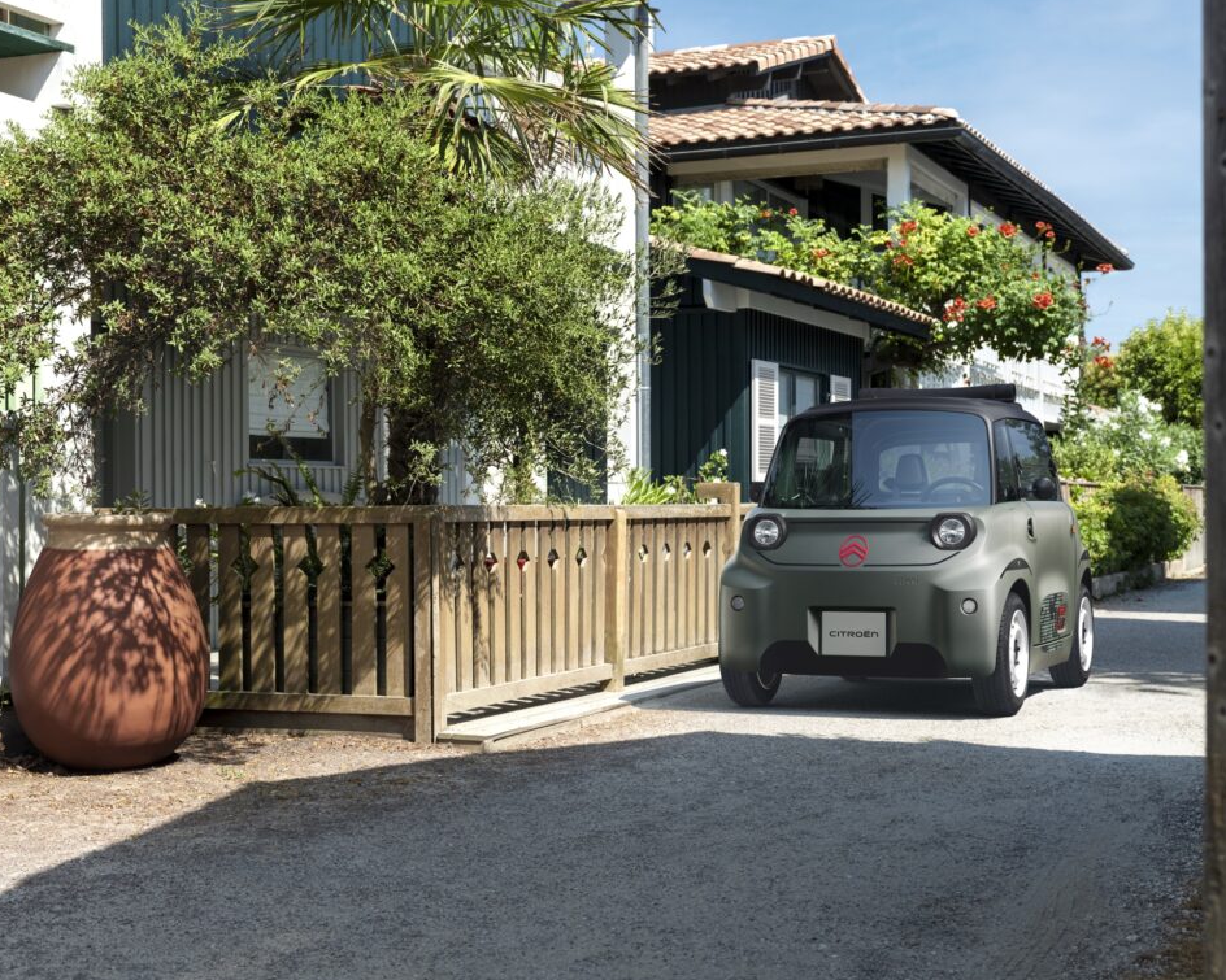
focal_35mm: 54
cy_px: 492
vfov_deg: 28.1
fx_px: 1959
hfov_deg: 34.7
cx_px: 569
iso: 200
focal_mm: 64
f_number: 8
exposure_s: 1/320
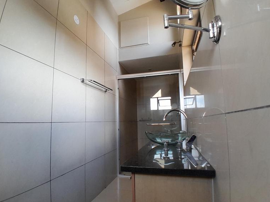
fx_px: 140
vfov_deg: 71.5
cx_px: 136
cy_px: 106
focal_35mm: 18
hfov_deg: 87.8
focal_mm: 1.46
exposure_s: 1/60
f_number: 2.2
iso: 50
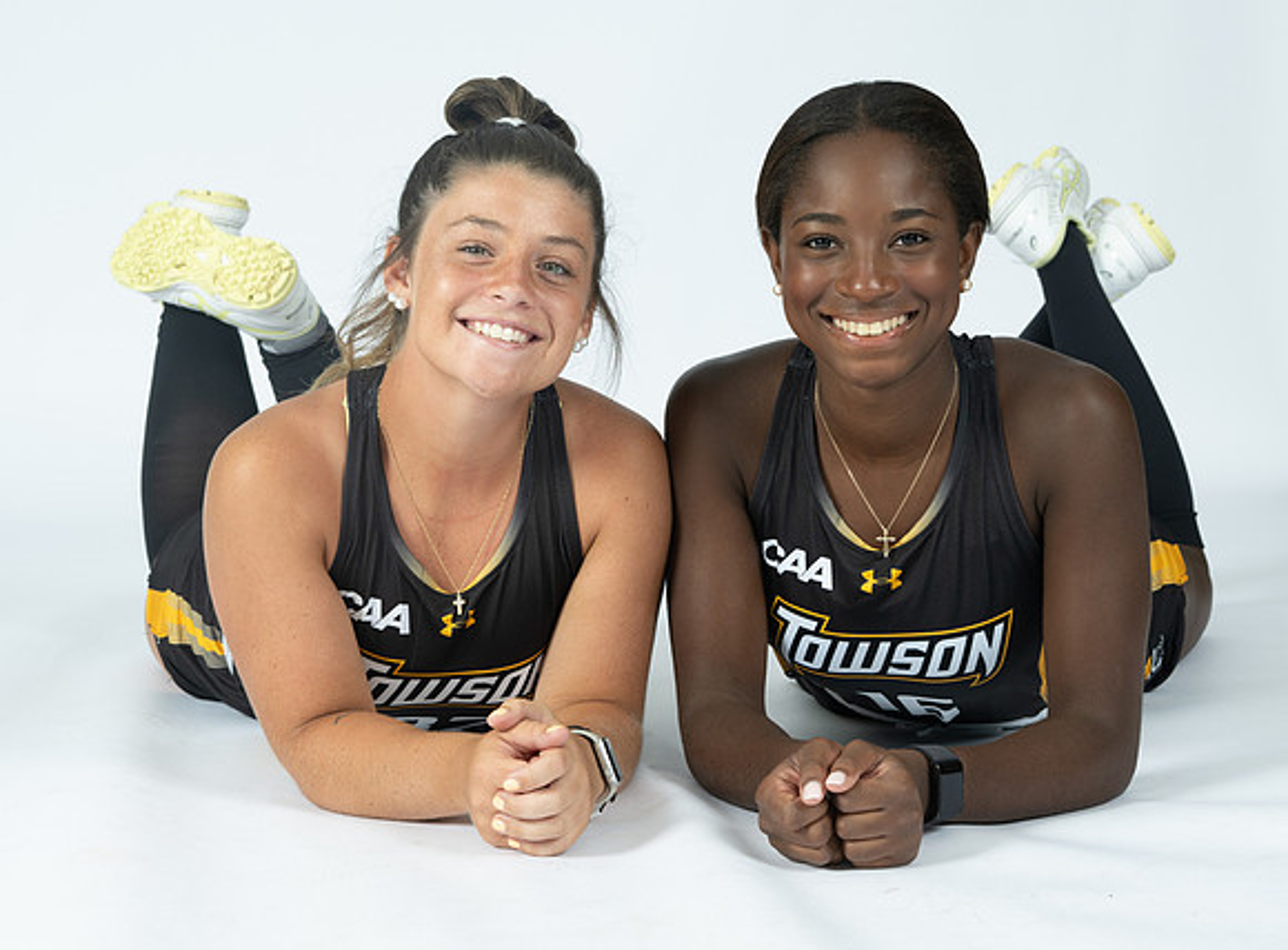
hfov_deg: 25.9
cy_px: 452
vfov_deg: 19.3
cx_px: 675
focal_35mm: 76
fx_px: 2802
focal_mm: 56
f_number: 9
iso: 160
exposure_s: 1/160
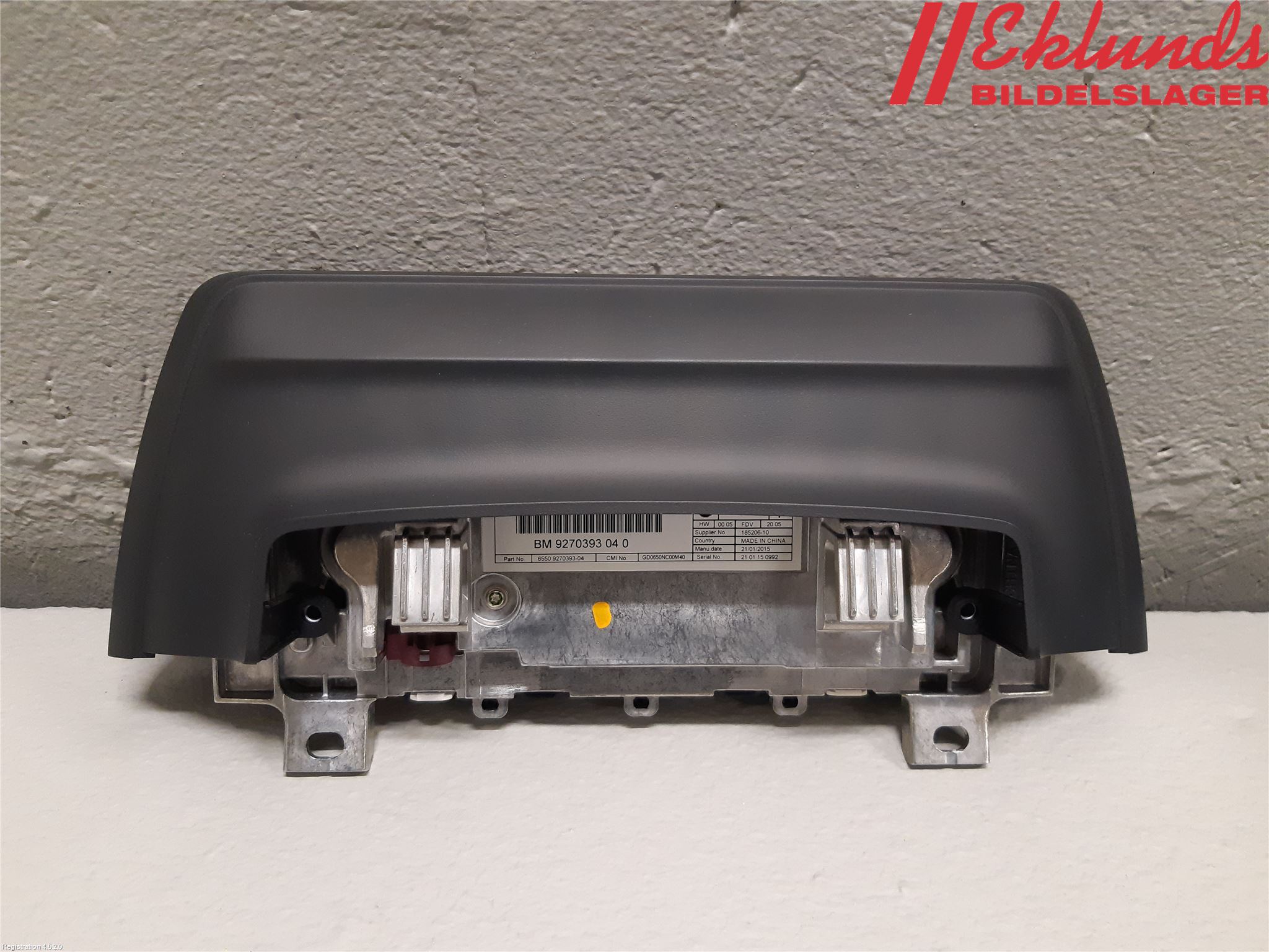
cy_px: 476
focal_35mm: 26
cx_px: 634
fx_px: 953
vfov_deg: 53.1
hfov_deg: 67.3
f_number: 1.7
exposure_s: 1/50
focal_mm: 3.93
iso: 250
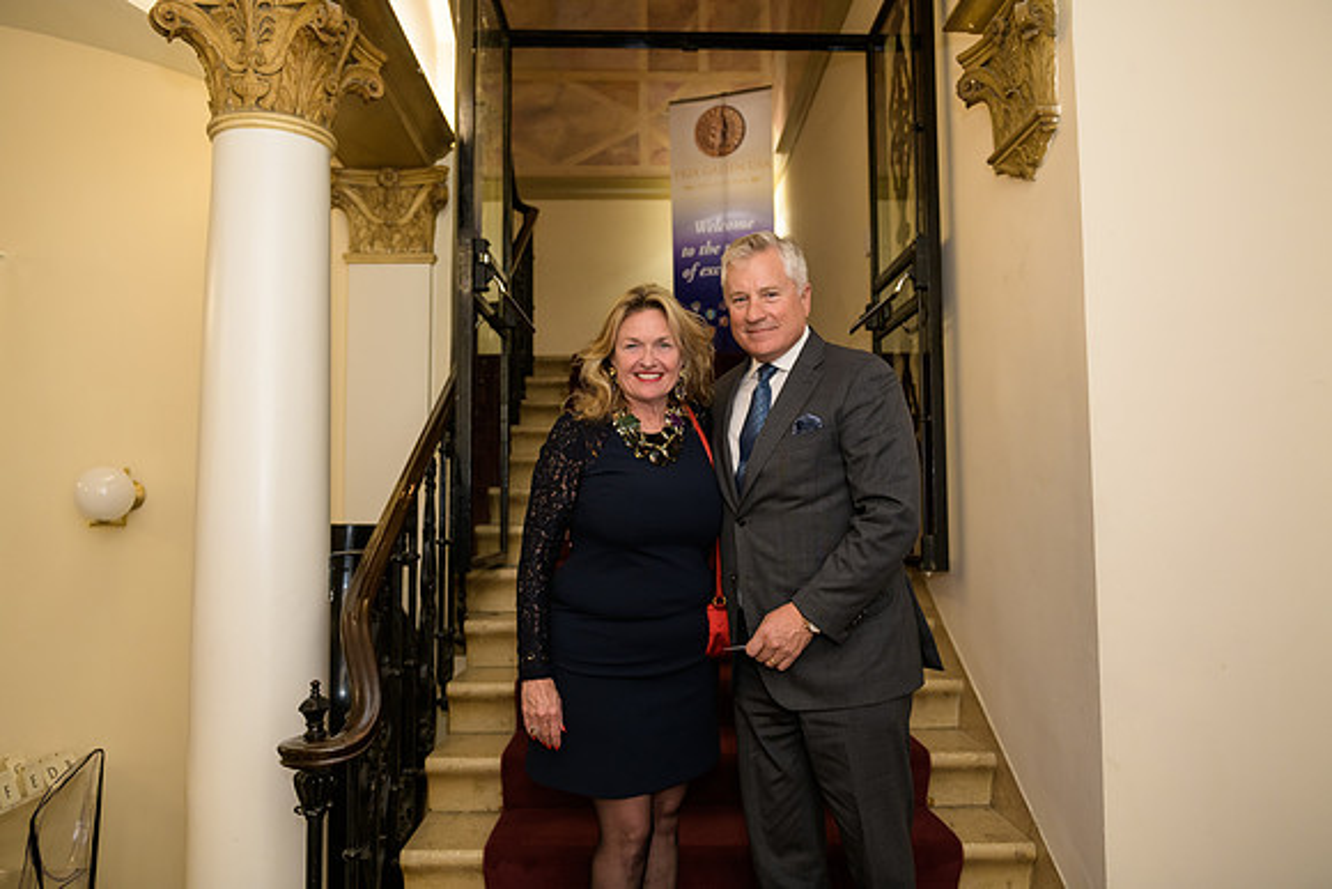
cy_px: 444
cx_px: 666
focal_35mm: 27
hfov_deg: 67.4
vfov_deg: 48.0
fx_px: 999
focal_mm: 27
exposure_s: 1/125
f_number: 3.2
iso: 1000
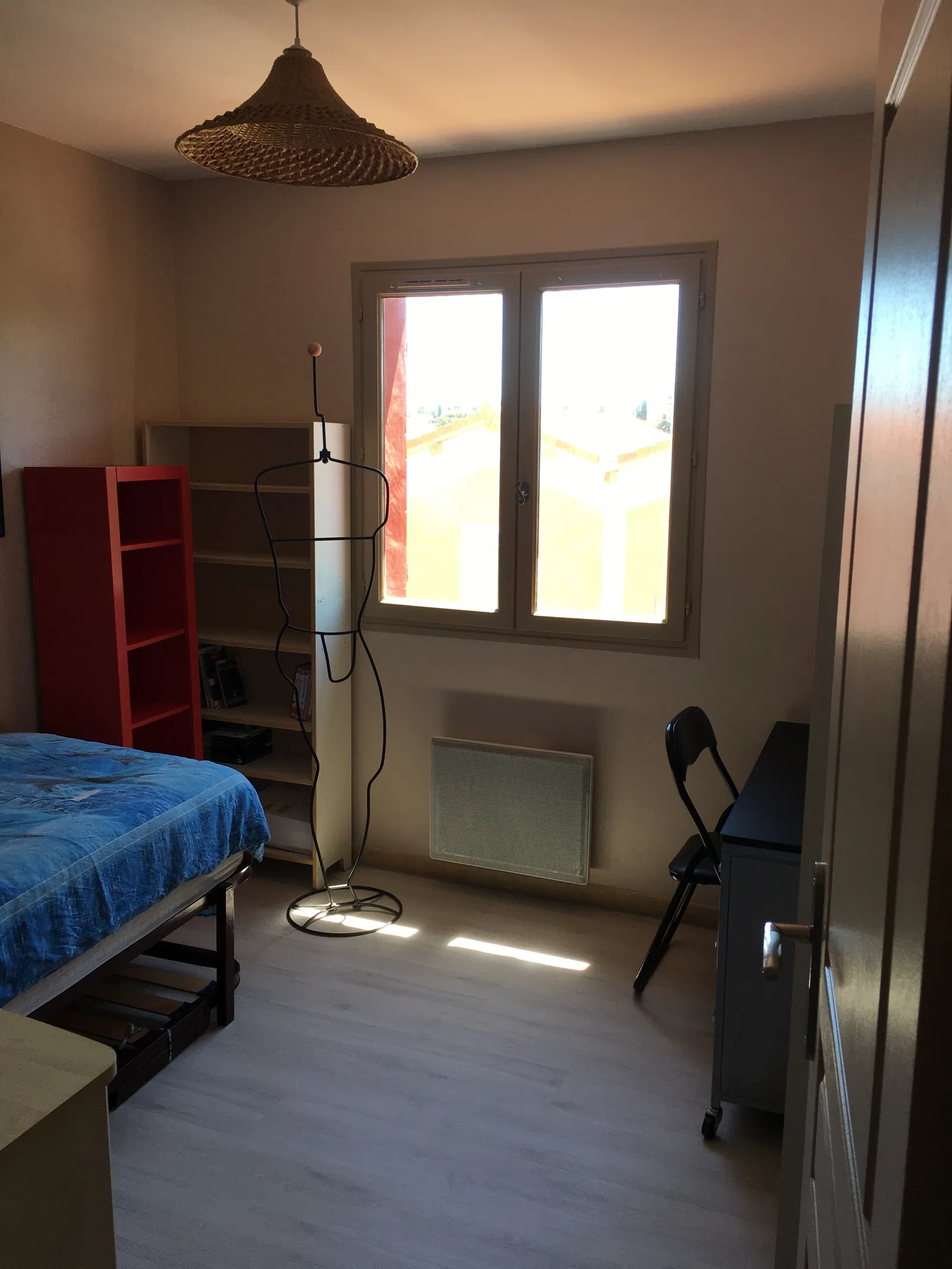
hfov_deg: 48.2
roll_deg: -0.3
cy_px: 634
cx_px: 476
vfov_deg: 61.7
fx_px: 1063
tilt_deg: -9.9
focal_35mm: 29
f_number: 2.2
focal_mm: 4.15
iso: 32
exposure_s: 1/100
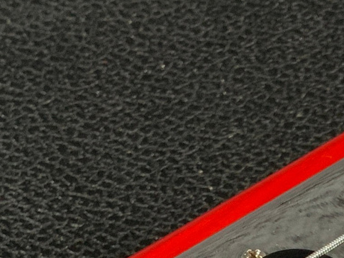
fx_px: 1521
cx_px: 418
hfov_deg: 12.6
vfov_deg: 9.0
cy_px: 562
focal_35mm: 153
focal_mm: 3
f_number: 1.8
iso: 64
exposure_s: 1/104
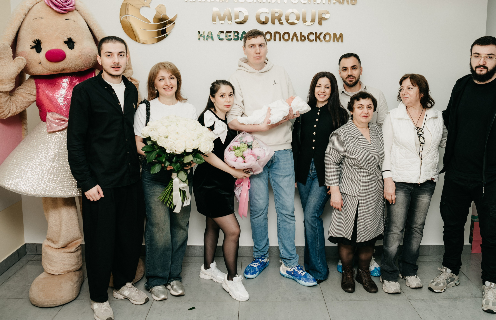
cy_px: 131
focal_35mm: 29
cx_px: 261
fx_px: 396
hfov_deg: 64.1
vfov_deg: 43.9
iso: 160
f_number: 4
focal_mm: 24
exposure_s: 1/160
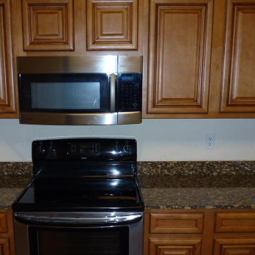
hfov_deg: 42.7
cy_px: 158
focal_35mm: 39
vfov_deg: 42.5
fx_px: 325
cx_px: 103
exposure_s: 1/60
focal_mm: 4.3
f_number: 3.3
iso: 200
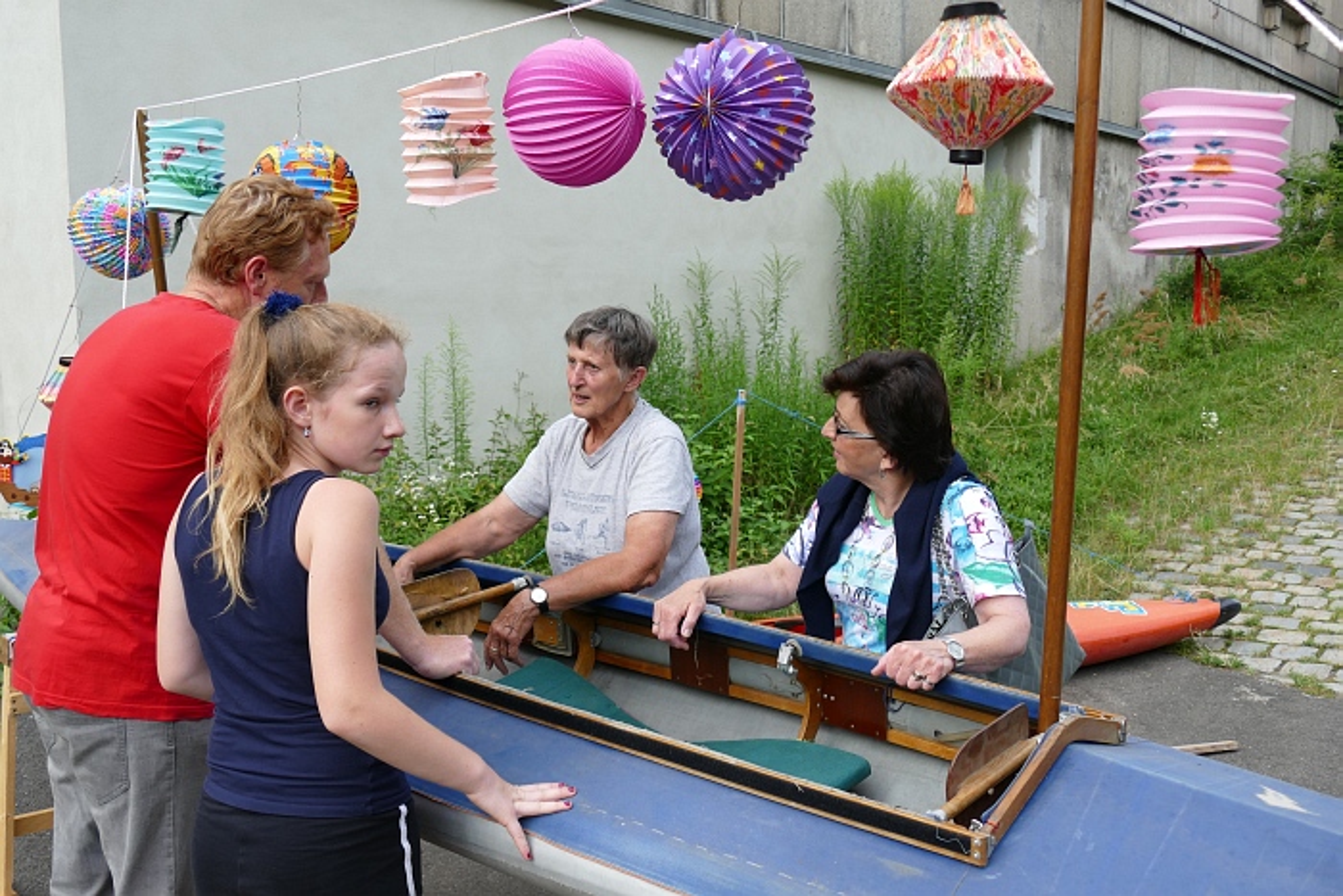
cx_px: 672
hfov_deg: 57.2
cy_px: 448
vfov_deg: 40.0
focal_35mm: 33
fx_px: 1231
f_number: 3
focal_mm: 11.86
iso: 125
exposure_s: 1/320
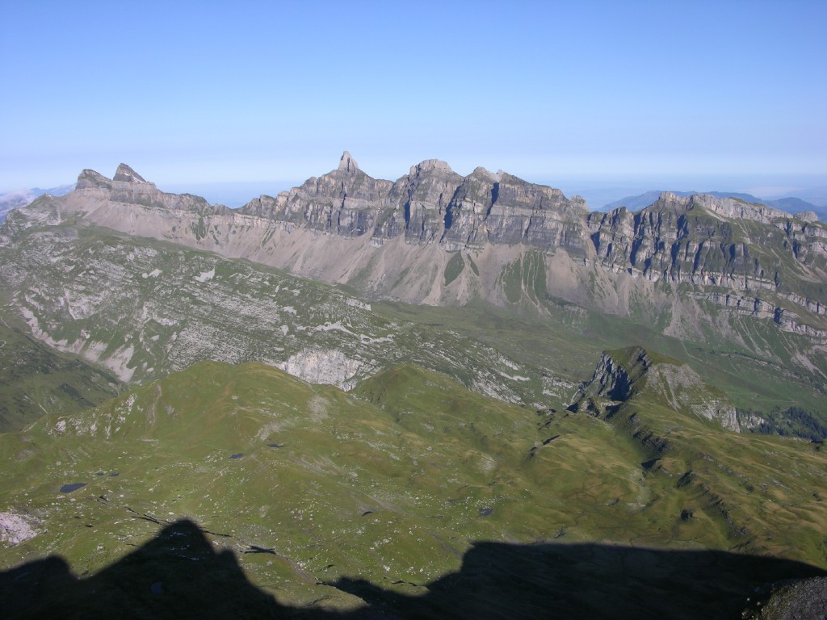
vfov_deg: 40.7
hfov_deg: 52.6
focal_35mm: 35
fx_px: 836
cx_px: 414
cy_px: 310
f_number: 6.3
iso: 50
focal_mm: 8.9
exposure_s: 1/236
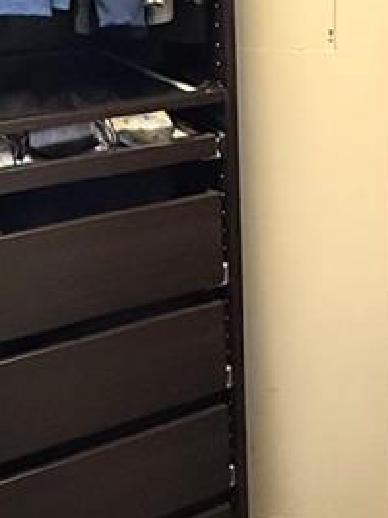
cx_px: 341
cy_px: 74
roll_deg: -0.4
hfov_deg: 22.7
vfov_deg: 29.7
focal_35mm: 63
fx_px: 942
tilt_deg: -10.5
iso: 1000
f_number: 2.2
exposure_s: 1/40
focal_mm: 2.22
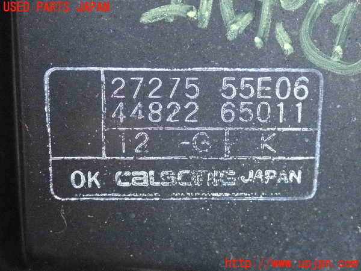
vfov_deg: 27.0
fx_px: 563
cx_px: 180
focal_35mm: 54
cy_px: 136
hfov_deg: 35.5
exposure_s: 1/125
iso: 6400
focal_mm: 9.65
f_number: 3.3
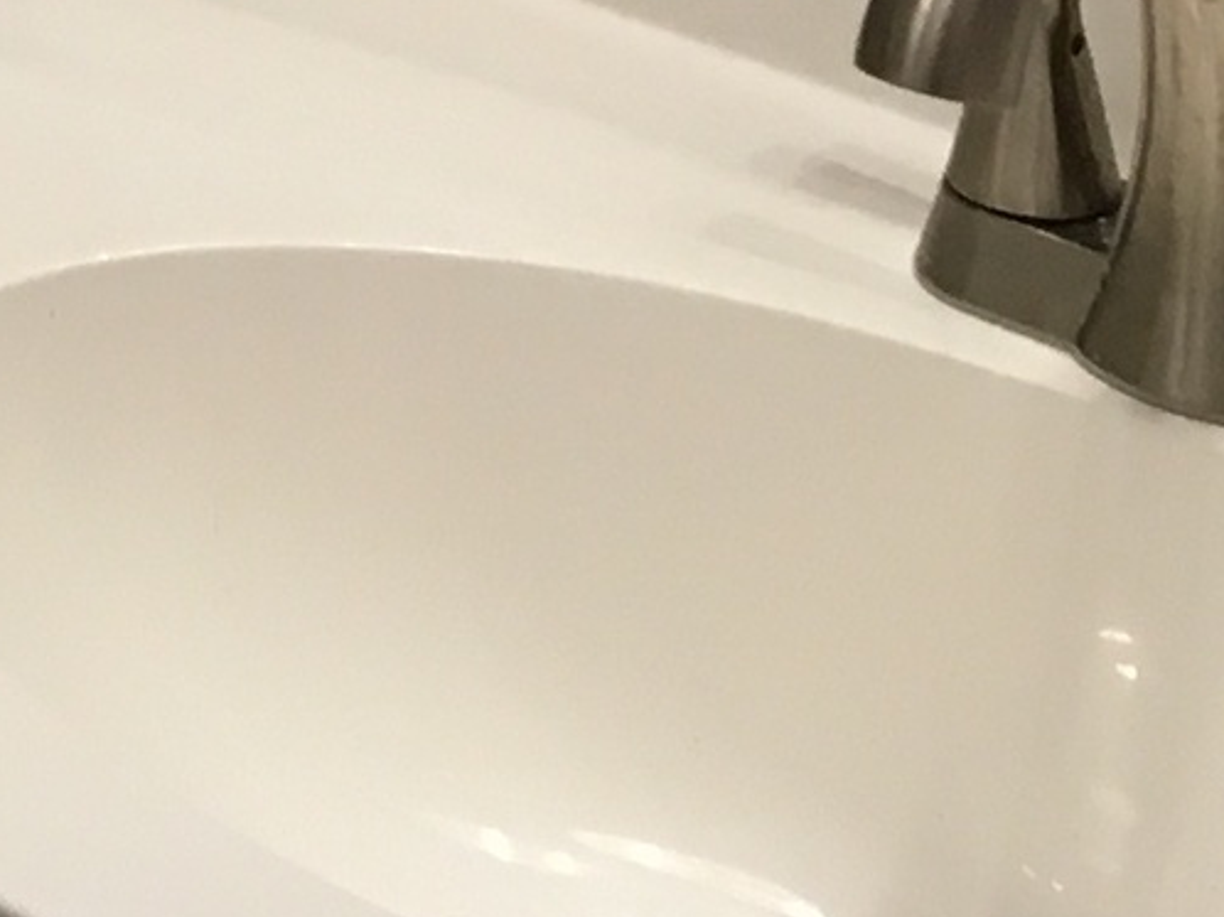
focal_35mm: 179
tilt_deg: -3.0
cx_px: -1684
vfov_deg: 7.4
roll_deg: +1.2
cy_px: -1743
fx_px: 6326
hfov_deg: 9.8
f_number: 2.2
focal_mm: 4.15
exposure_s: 1/30
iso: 64
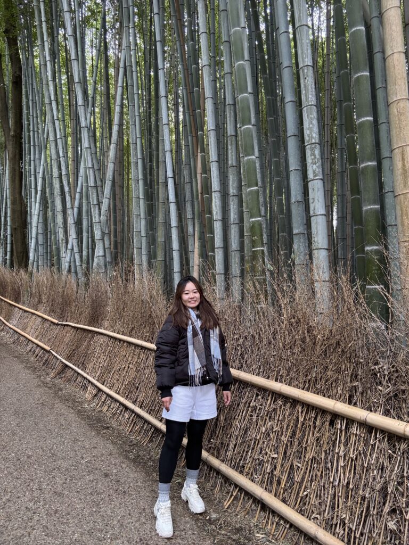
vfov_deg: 73.9
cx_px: 204
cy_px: 272
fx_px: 362
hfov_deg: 58.9
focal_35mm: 23
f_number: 1.9
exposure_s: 1/60
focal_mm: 2.69
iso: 100
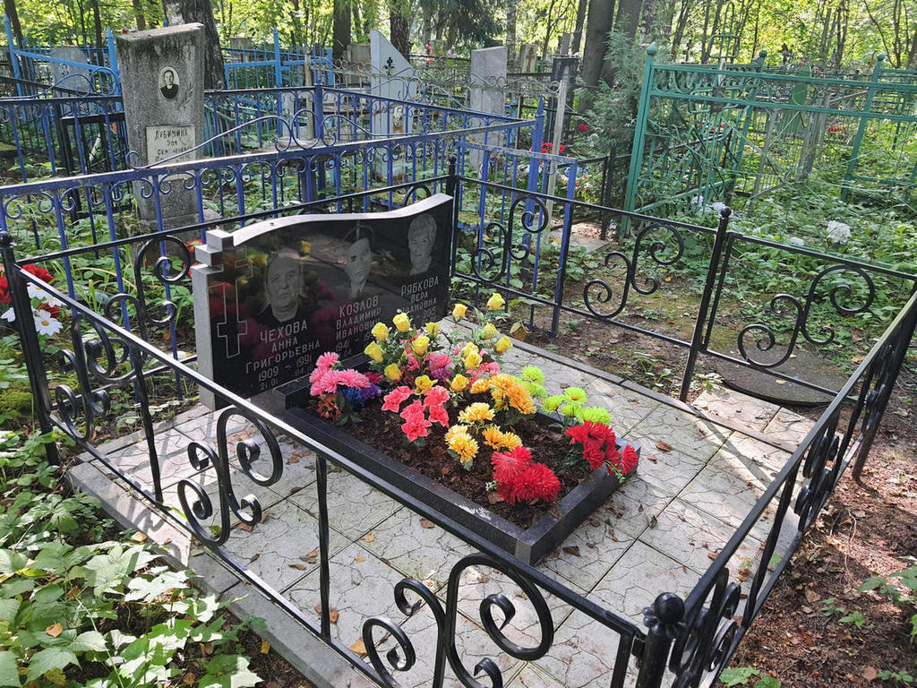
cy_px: 344
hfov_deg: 67.3
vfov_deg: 53.1
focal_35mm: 26
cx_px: 458
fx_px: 689
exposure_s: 1/100
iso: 80
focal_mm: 4.32
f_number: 1.7
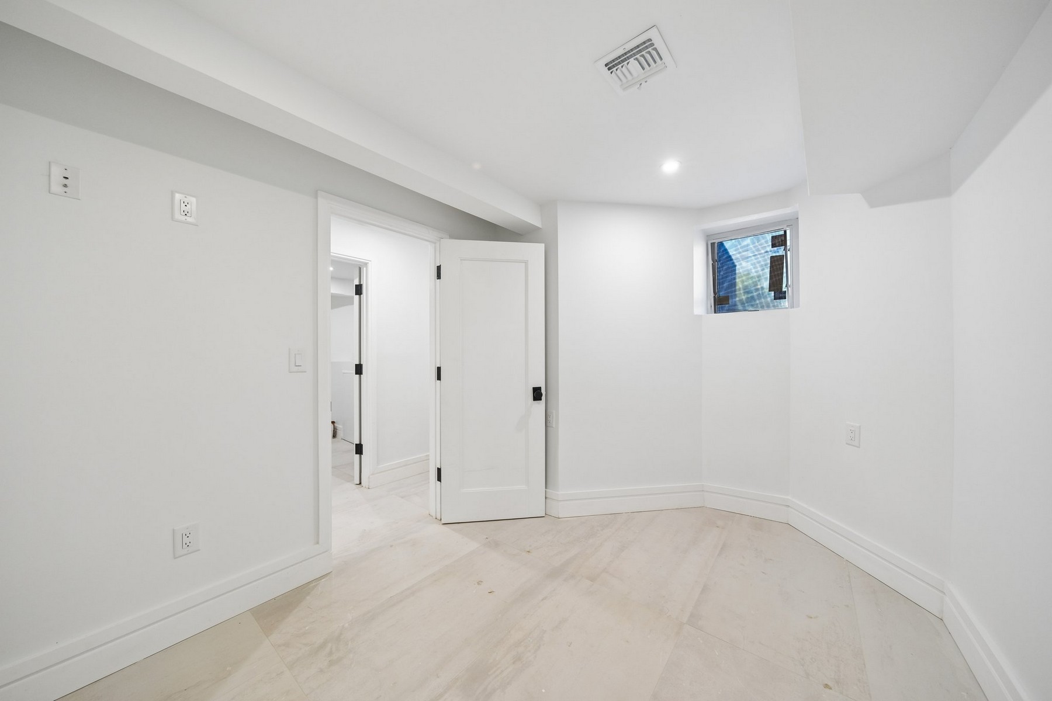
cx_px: 526
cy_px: 350
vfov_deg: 90.0
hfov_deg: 112.6
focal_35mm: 12
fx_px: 351
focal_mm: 8
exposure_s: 1/50
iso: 320
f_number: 4
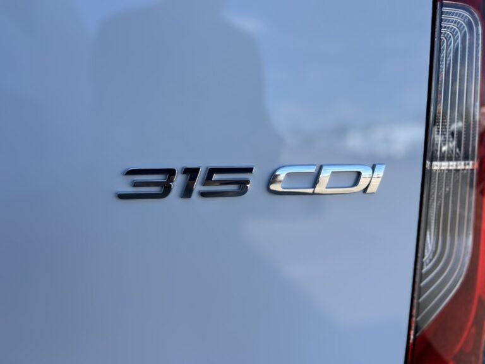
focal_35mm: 26
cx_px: 242
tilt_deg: -7.4
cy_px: 182
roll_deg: +1.9
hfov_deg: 67.3
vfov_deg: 53.1
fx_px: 364
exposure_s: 1/1751
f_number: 1.5
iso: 50
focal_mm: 5.7
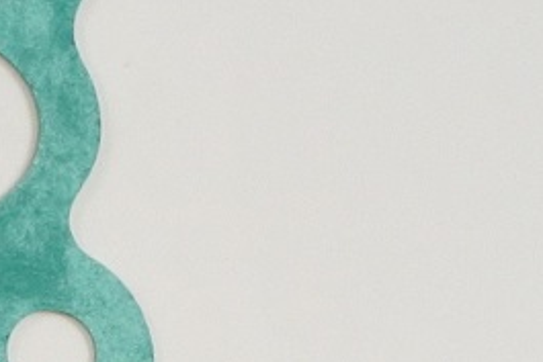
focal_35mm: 175
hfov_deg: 9.6
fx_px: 2641
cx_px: -968
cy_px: 351
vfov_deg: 7.8
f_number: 3.5
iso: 400
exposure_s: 1/200
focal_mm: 10
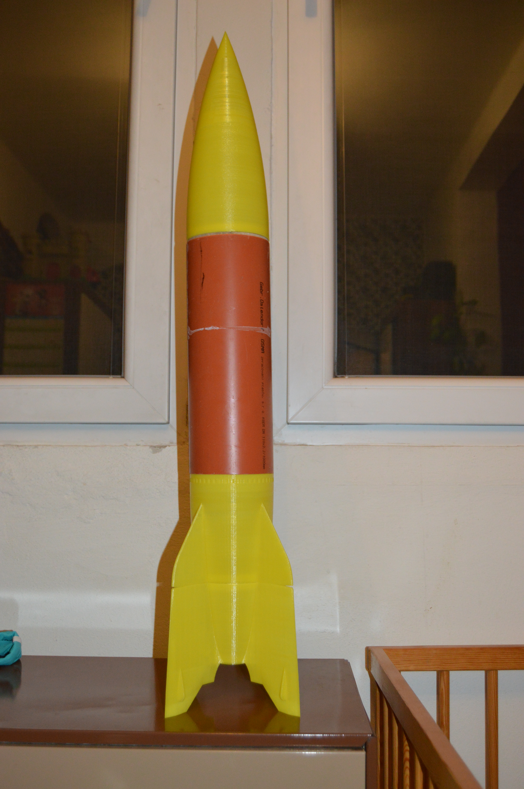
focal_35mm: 36
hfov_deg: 36.8
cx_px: 262
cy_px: 394
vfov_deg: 53.2
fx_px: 787
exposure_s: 1/60
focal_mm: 24
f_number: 3.8
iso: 1250
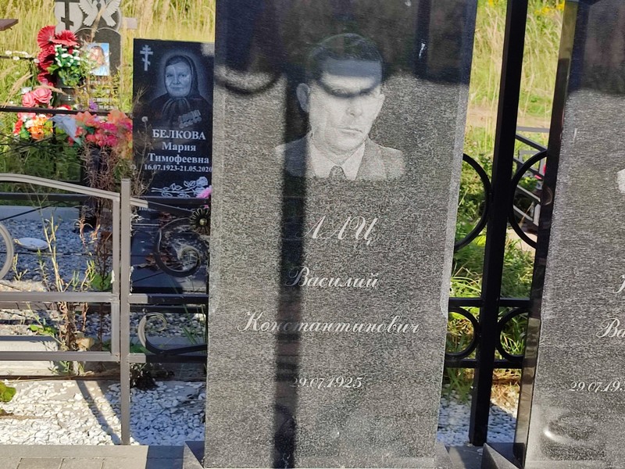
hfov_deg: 69.4
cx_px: 312
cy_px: 234
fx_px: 451
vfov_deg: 54.9
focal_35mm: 25
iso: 50
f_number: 1.9
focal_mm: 6.04
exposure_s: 1/651
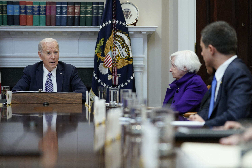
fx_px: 637
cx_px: 126
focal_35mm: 91
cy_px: 84
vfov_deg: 15.0
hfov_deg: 22.4
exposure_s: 1/320
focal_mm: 91
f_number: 2.8
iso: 2000
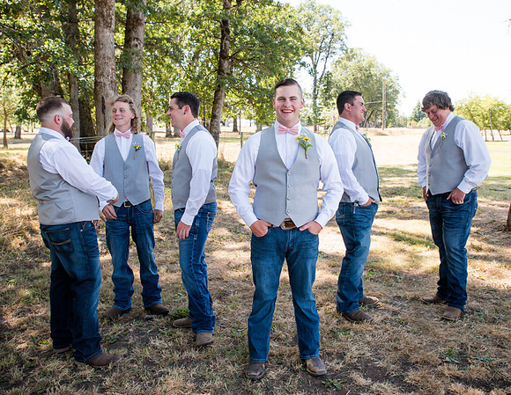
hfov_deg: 60.8
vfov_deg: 48.9
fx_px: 434
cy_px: 178
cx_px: 286
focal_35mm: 29
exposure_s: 1/400
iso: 200
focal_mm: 24
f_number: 7.1
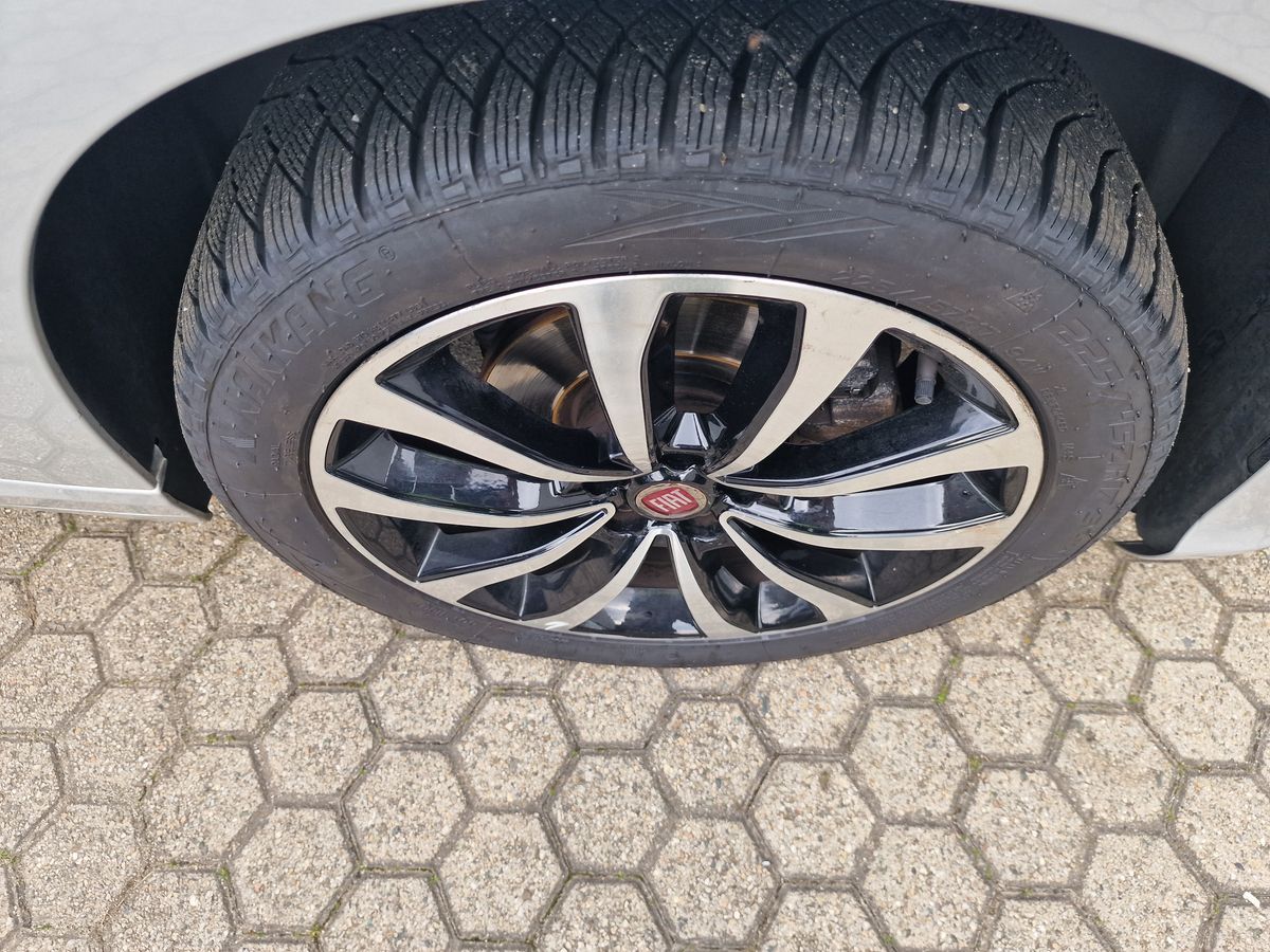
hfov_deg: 73.9
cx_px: 635
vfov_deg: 58.9
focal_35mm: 23
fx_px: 844
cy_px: 476
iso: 50
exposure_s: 1/180
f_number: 1.8
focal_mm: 6.4
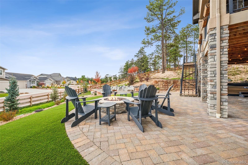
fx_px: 103
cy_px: 82
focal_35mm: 15
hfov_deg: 100.4
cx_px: 124
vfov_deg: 77.3
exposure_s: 1/160
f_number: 11
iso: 800
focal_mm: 15
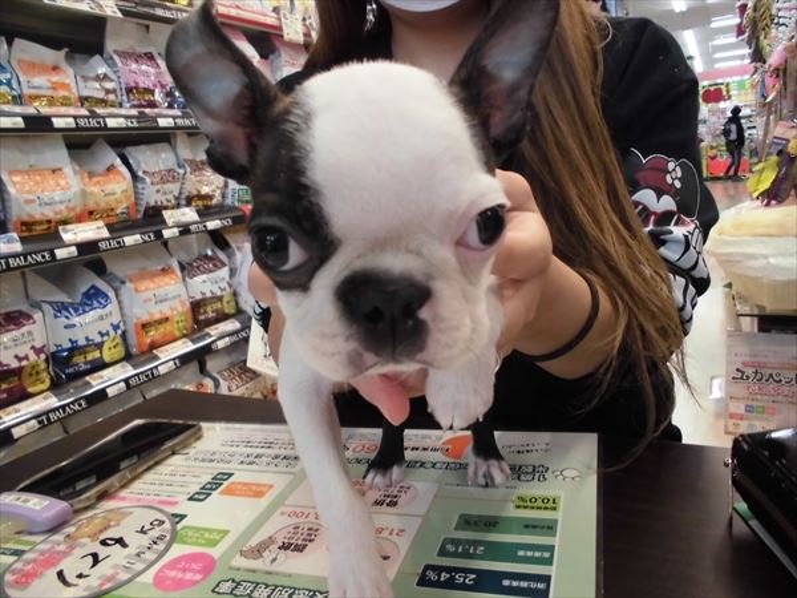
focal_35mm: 26
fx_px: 599
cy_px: 299
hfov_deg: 67.3
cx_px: 398
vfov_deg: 53.1
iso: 400
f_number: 3.5
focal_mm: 4.6
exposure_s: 1/60
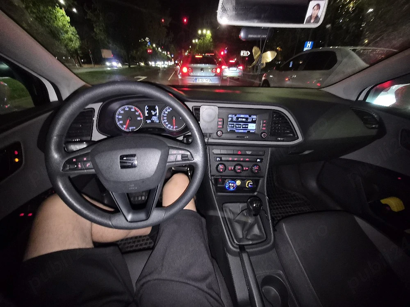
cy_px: 154
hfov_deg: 106.2
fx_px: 154
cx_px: 205
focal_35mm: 13
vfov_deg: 89.9
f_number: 2.2
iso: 125
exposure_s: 1/10
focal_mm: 1.7
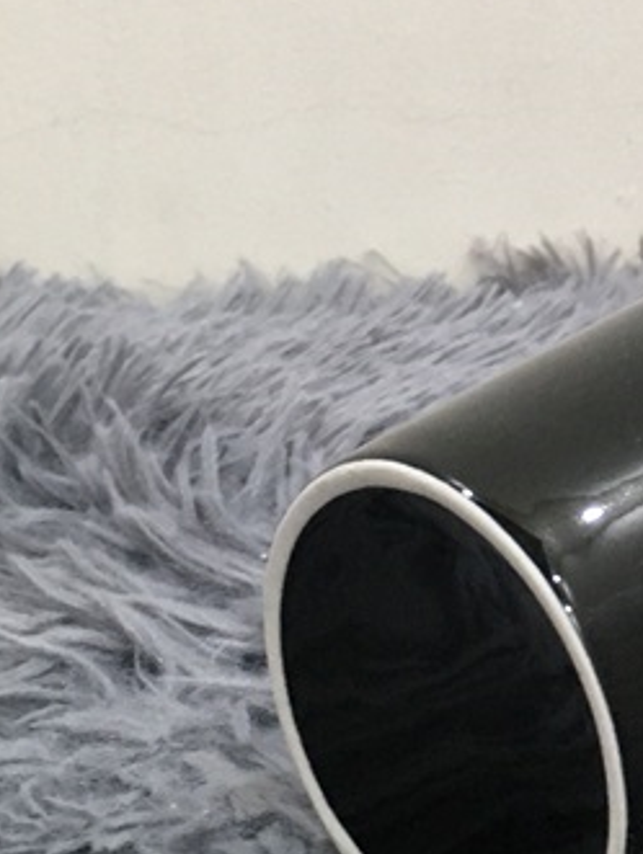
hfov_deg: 13.4
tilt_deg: -9.3
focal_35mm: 105
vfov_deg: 18.6
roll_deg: -1.0
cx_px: 912
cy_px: 276
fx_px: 2596
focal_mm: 4.15
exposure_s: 1/33
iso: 125
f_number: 2.2
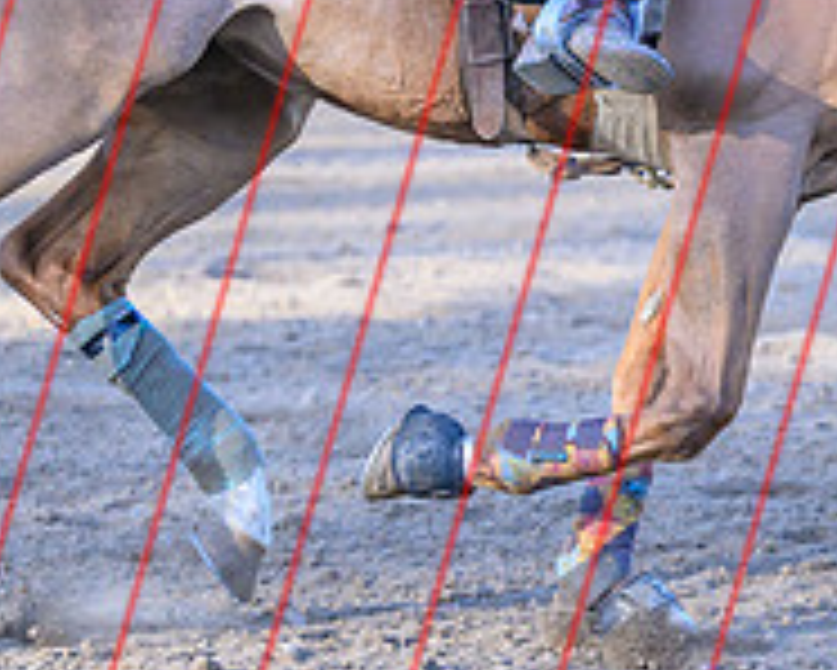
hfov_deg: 5.4
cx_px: 771
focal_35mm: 360
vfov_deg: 4.3
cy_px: -111
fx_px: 8923
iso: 900
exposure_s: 1/2500
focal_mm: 90
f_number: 2.8
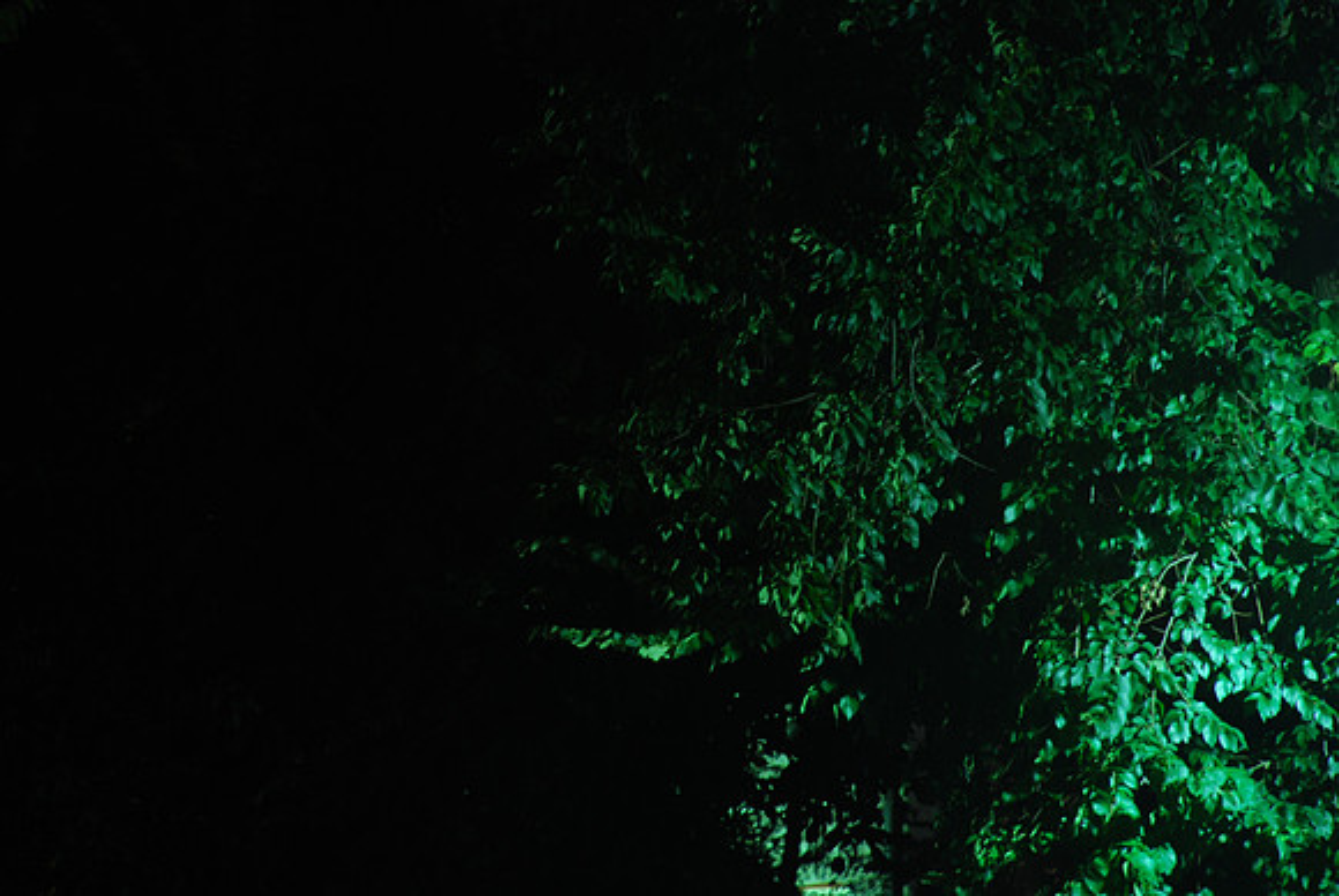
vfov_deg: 6.8
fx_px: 7539
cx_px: 670
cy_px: 448
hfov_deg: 10.1
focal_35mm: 202
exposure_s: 4.7
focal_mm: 135
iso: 200
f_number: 5.6
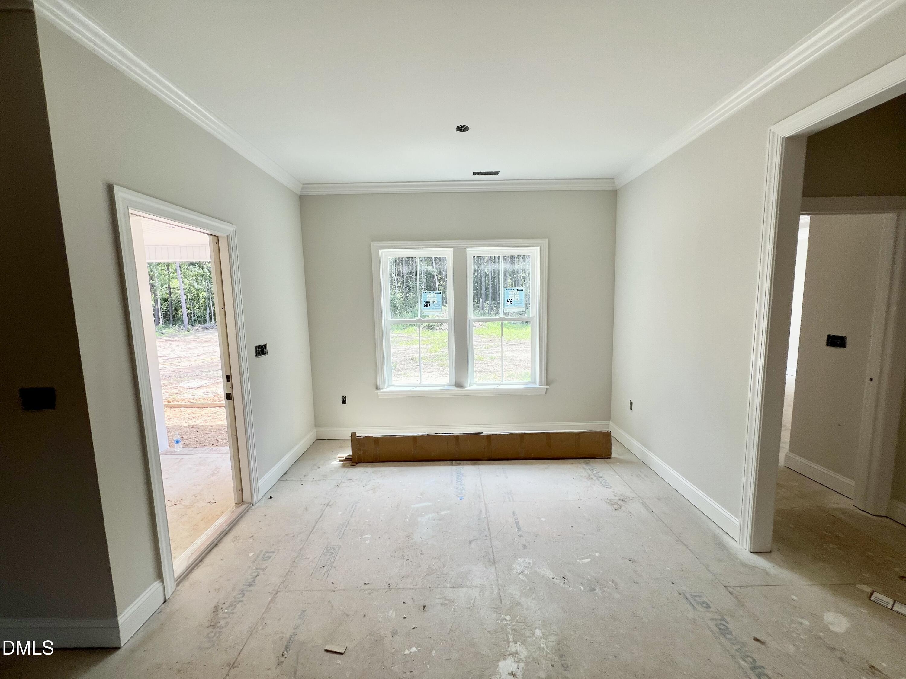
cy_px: 340
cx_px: 453
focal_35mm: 13
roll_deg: +0.9
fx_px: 340
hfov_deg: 106.2
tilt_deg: -7.6
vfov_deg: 89.9
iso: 32
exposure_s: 1/200
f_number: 1.8
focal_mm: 1.57
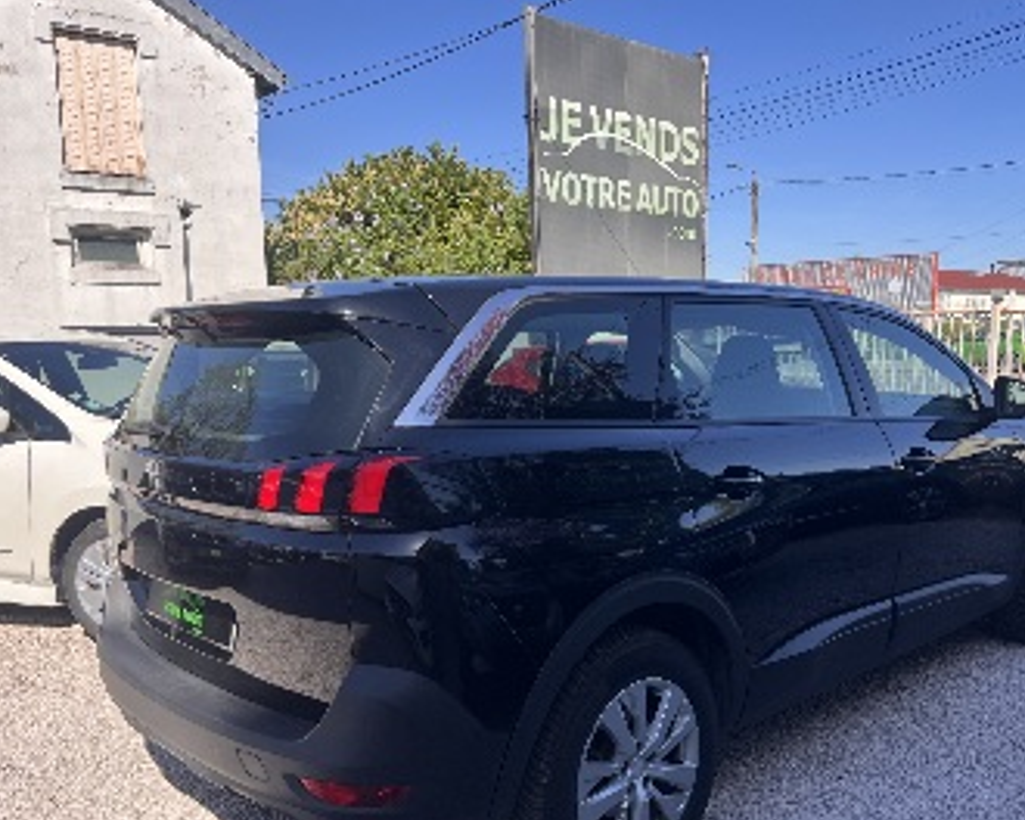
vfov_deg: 45.6
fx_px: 971
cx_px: 584
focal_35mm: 32
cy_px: 481
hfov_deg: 55.5
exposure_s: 1/2457
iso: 50
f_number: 1.5
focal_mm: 5.7
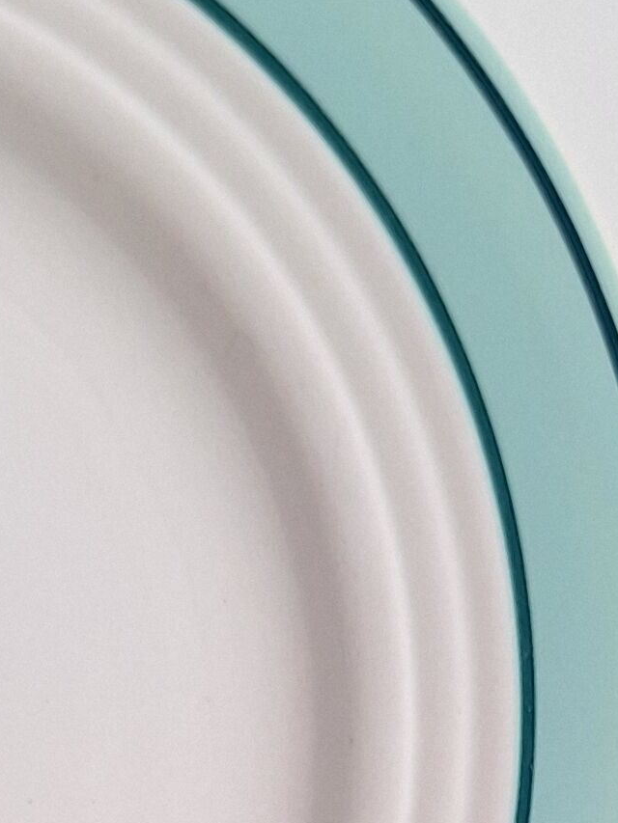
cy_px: 1470
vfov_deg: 15.4
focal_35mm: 110
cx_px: 281
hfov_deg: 13.5
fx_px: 2618
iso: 40
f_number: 1.8
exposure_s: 1/126
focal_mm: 5.54
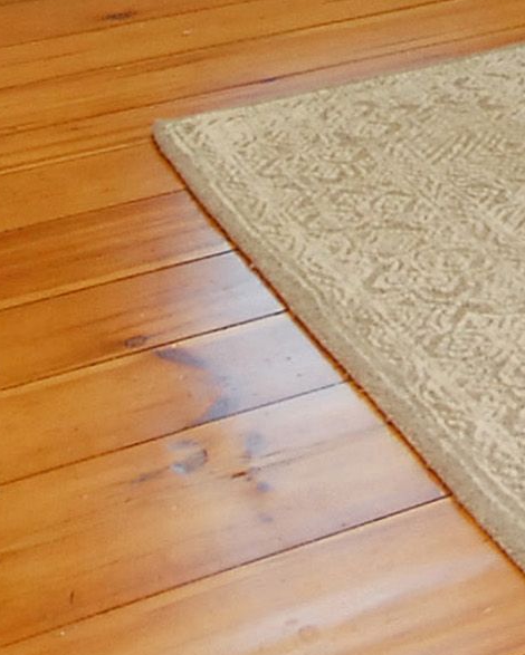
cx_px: 795
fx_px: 1805
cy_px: -481
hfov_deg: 15.3
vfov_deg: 17.3
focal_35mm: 93
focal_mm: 10
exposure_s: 1/25
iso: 400
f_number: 5
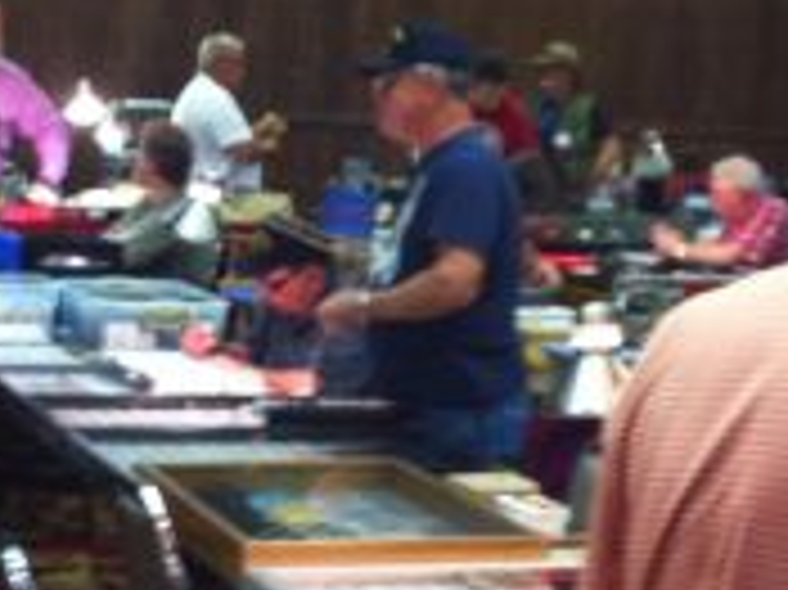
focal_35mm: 120
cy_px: 306
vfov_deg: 12.3
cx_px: 306
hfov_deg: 16.4
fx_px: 2730
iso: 160
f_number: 2.8
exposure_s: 1/15
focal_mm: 3.85
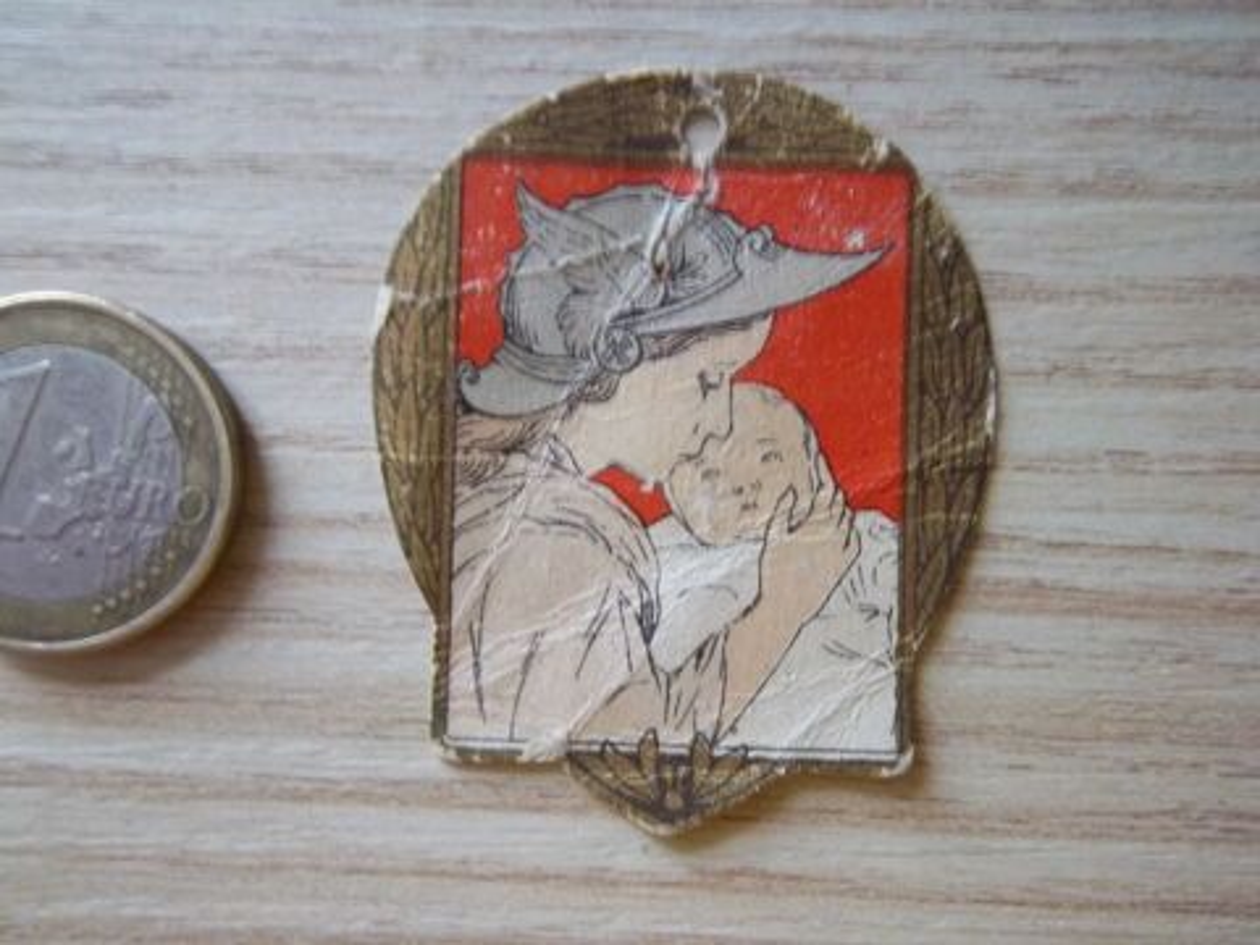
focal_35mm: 28
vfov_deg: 49.7
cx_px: 630
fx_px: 1019
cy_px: 472
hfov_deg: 63.4
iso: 220
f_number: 3.5
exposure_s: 1/8
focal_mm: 5.05
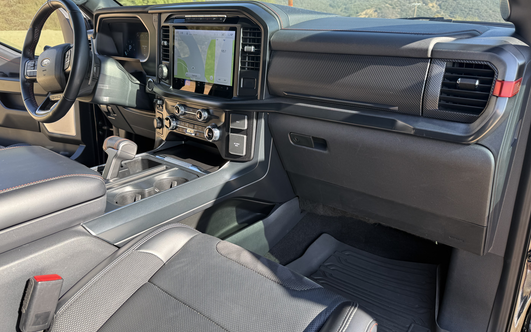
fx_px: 376
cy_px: 162
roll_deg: +0.8
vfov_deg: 47.6
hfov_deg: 70.4
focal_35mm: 26
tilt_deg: -21.6
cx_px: 260
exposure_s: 1/383
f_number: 1.78
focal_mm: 6.76
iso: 80
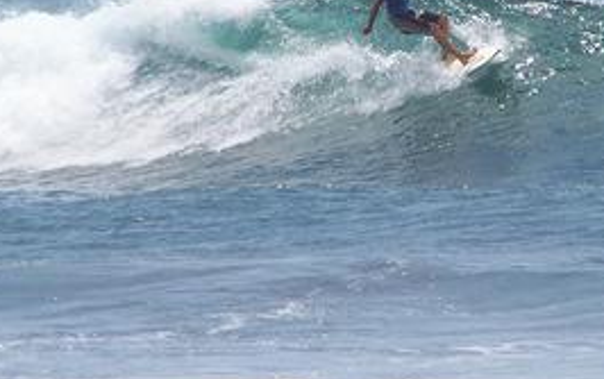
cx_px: 498
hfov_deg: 2.5
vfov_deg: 1.6
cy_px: 75
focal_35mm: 830
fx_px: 13680
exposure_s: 1/750
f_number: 5
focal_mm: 63
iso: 80
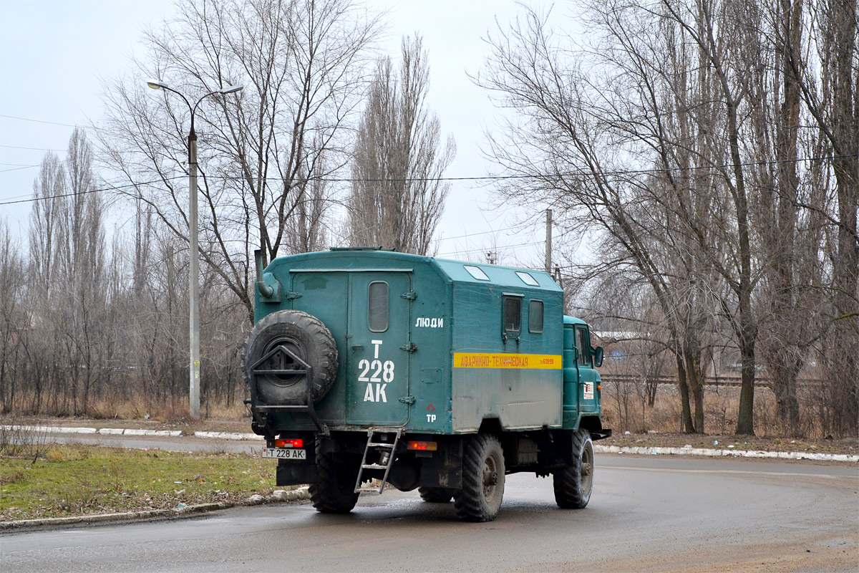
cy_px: 286
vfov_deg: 18.2
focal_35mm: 75
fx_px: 1789
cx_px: 430
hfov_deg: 27.0
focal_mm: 50
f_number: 5
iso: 250
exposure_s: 1/200
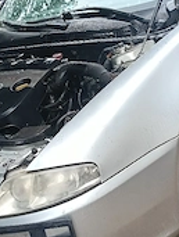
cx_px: 104
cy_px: 125
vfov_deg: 27.0
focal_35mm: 72
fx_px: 495
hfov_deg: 20.5
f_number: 1.8
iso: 64
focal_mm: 3.98
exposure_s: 1/101
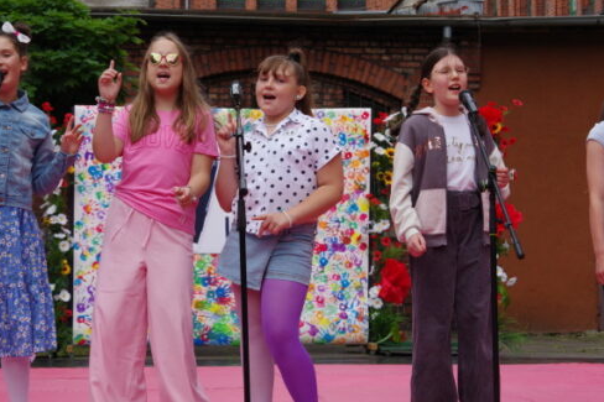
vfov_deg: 16.1
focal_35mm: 85
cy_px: 165
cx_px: 290
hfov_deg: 23.9
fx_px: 1426
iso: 800
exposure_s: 1/1600
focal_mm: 36
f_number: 6.3
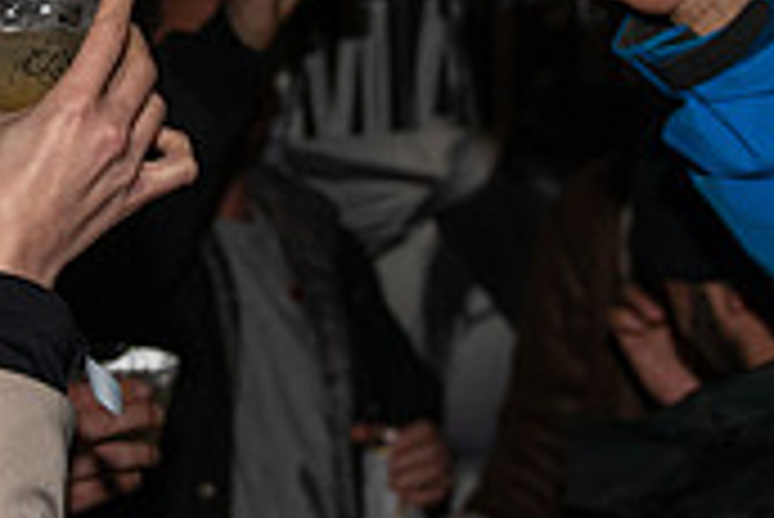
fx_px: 1743
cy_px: 92
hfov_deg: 24.8
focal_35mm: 81
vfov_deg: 16.7
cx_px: 216
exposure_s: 1/320
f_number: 2.8
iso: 200
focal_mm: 24
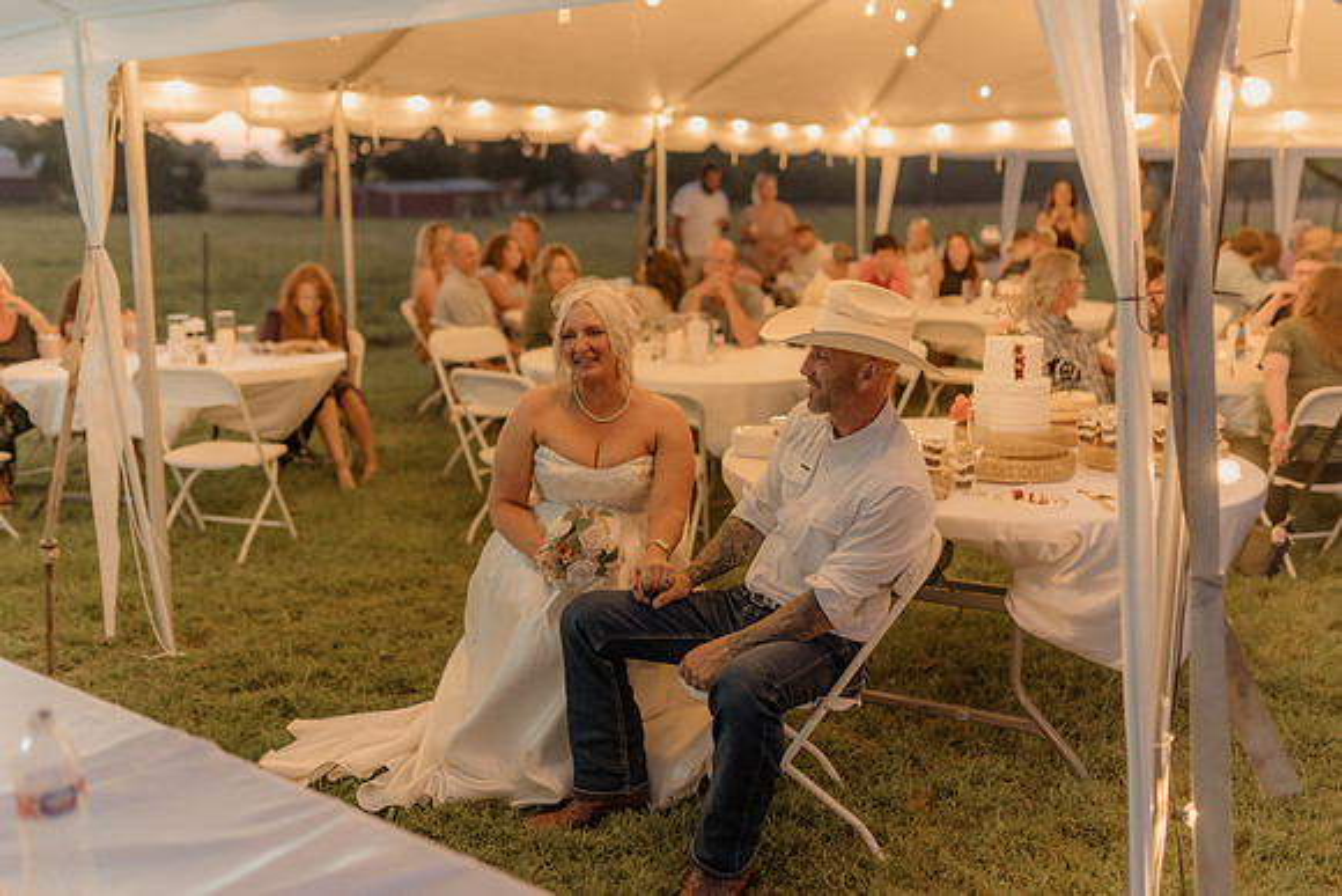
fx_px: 1354
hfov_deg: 52.7
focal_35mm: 36
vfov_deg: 36.6
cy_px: 448
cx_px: 671
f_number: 1.4
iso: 1000
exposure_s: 1/125
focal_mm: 35
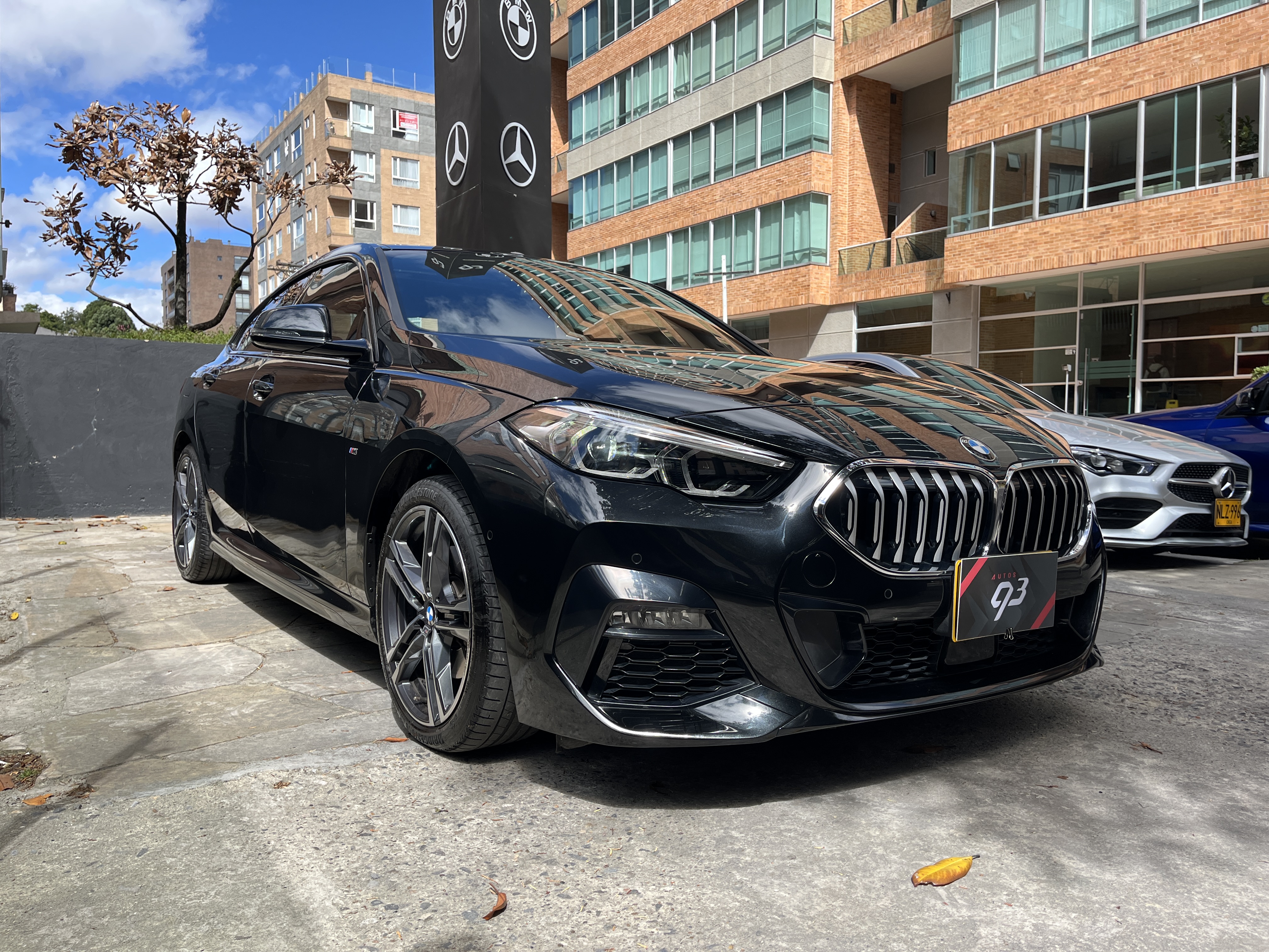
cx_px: 634
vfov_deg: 53.1
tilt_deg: -4.0
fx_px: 953
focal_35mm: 26
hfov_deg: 67.3
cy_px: 476
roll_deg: -0.4
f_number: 1.6
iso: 50
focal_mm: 5.1
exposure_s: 1/845
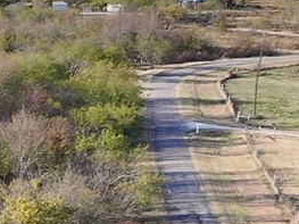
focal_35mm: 187
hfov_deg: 8.4
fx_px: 1614
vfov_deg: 7.8
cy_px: 347
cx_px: -680
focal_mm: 12.29
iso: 140
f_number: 2.8
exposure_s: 1/1250
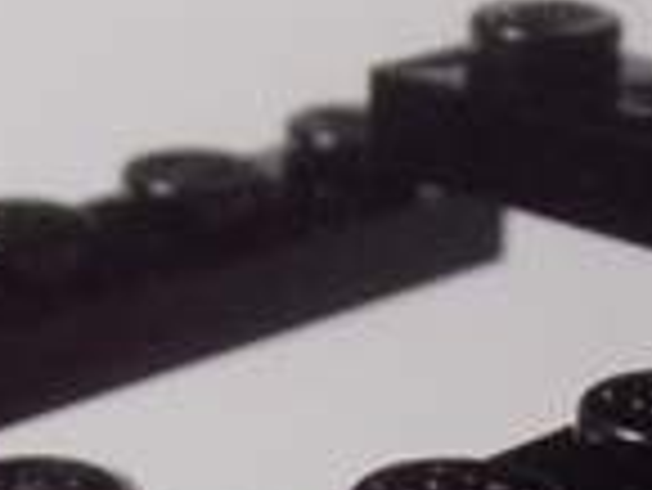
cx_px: 445
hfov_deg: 8.6
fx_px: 4336
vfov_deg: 6.3
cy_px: 996
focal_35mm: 230
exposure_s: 1/40
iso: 125
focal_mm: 6.61
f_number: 3.9
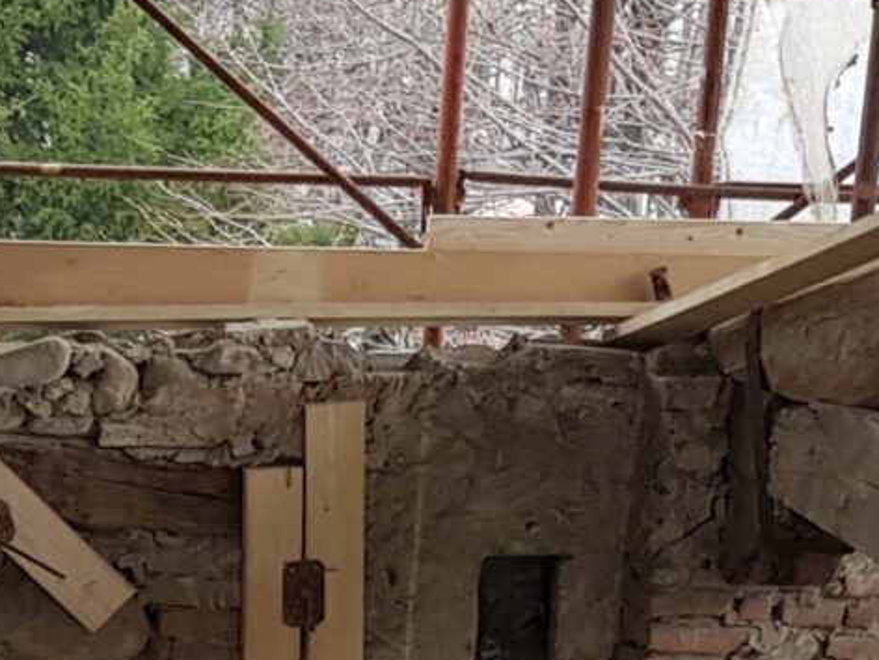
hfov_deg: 13.9
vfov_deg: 9.5
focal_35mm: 141
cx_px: 108
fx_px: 3580
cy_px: 1538
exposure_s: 1/120
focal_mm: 4.2
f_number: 1.7
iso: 64
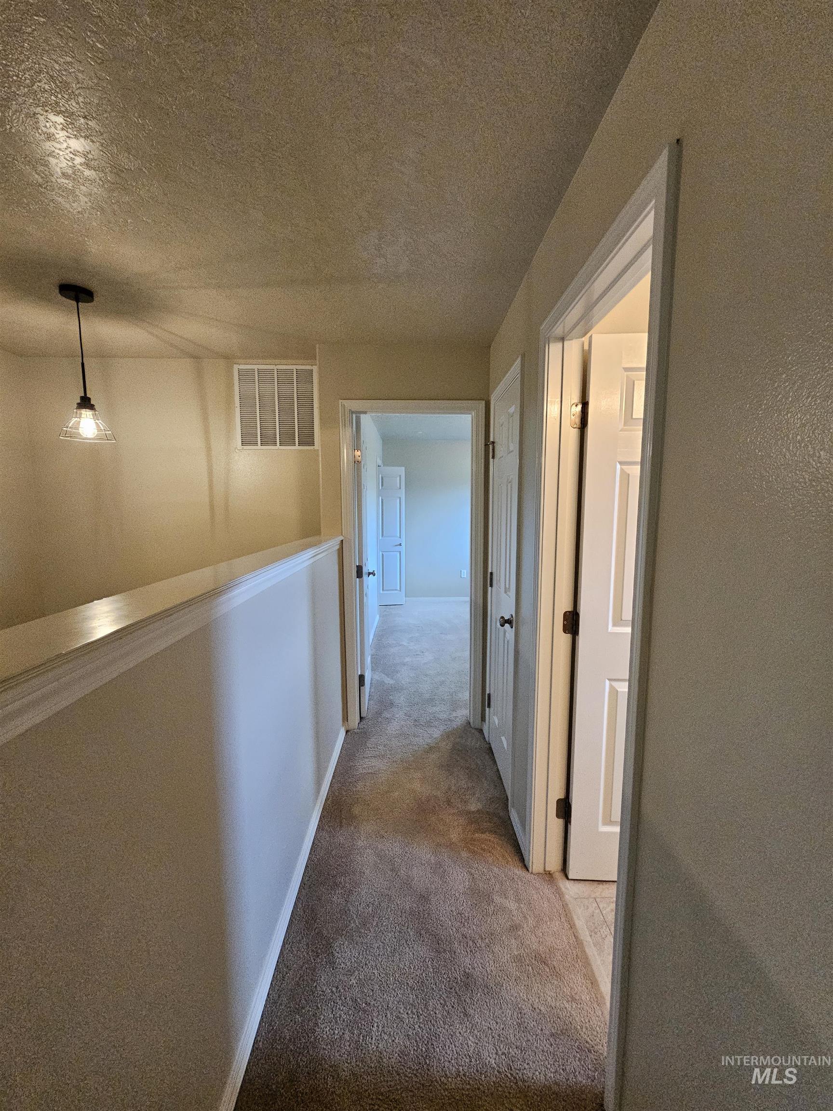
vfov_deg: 106.2
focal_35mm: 13
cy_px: 556
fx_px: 417
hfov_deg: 89.9
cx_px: 416
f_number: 2.2
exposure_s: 1/60
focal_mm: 2.2
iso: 400
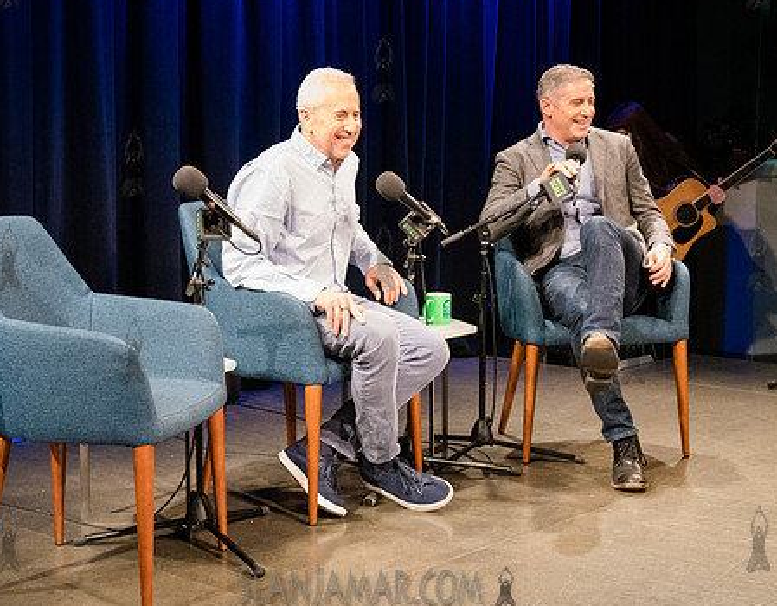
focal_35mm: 65
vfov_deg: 23.1
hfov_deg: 29.4
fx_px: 1480
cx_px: 315
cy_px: 242
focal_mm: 44
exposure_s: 1/250
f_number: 4
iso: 6400
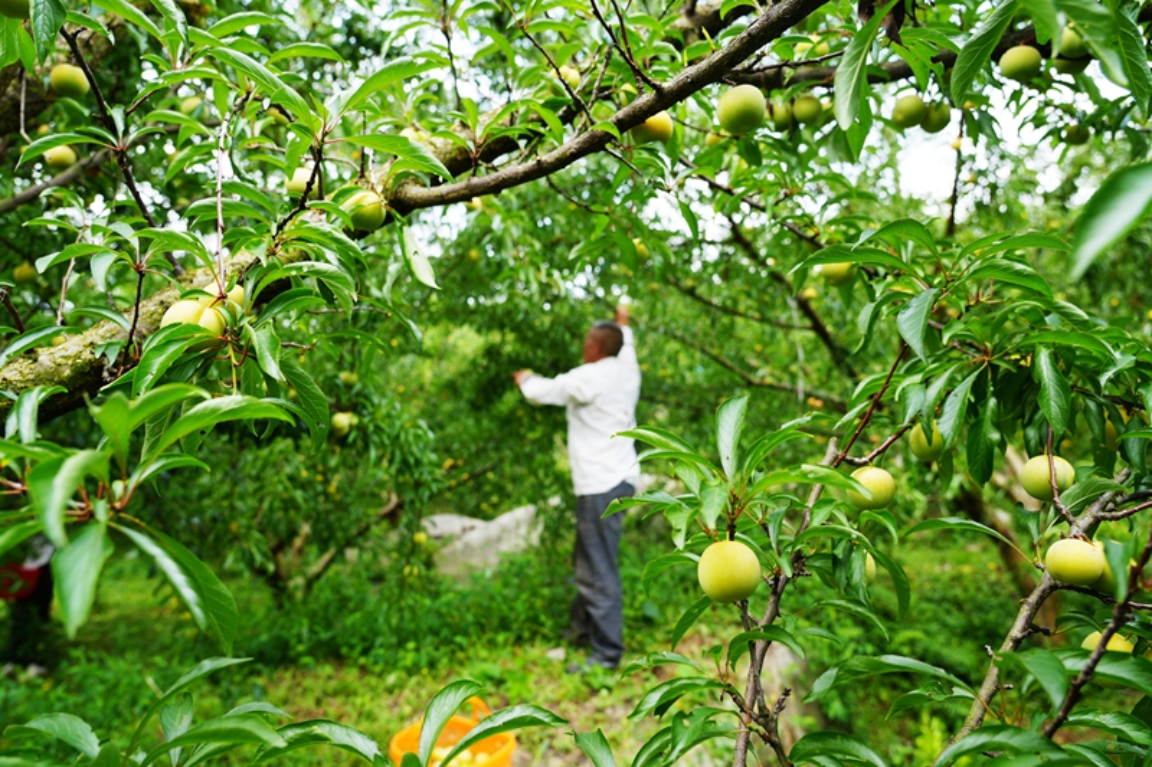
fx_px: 832
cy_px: 384
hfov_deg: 69.4
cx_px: 576
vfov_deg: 49.5
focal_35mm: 26
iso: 100
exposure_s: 1/80
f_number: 5
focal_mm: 26
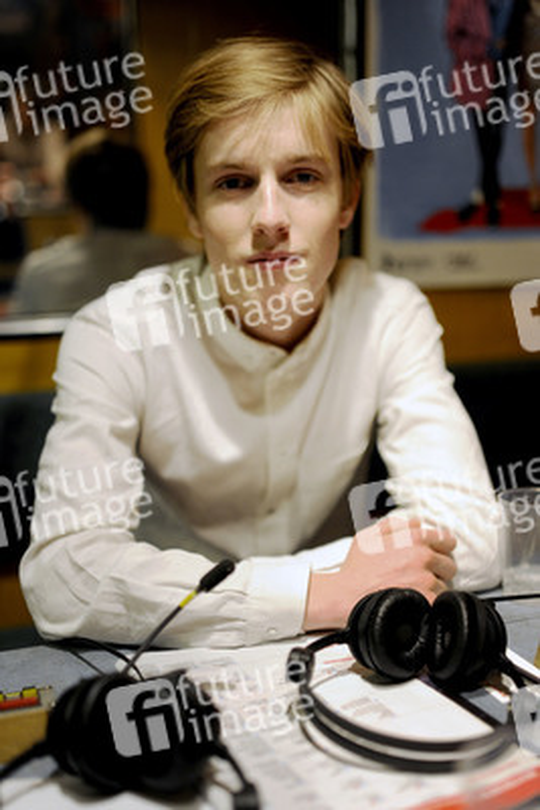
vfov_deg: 54.4
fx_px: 787
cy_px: 405
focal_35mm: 35
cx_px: 270
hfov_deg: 37.9
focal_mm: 35
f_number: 1.4
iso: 1000
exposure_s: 1/250
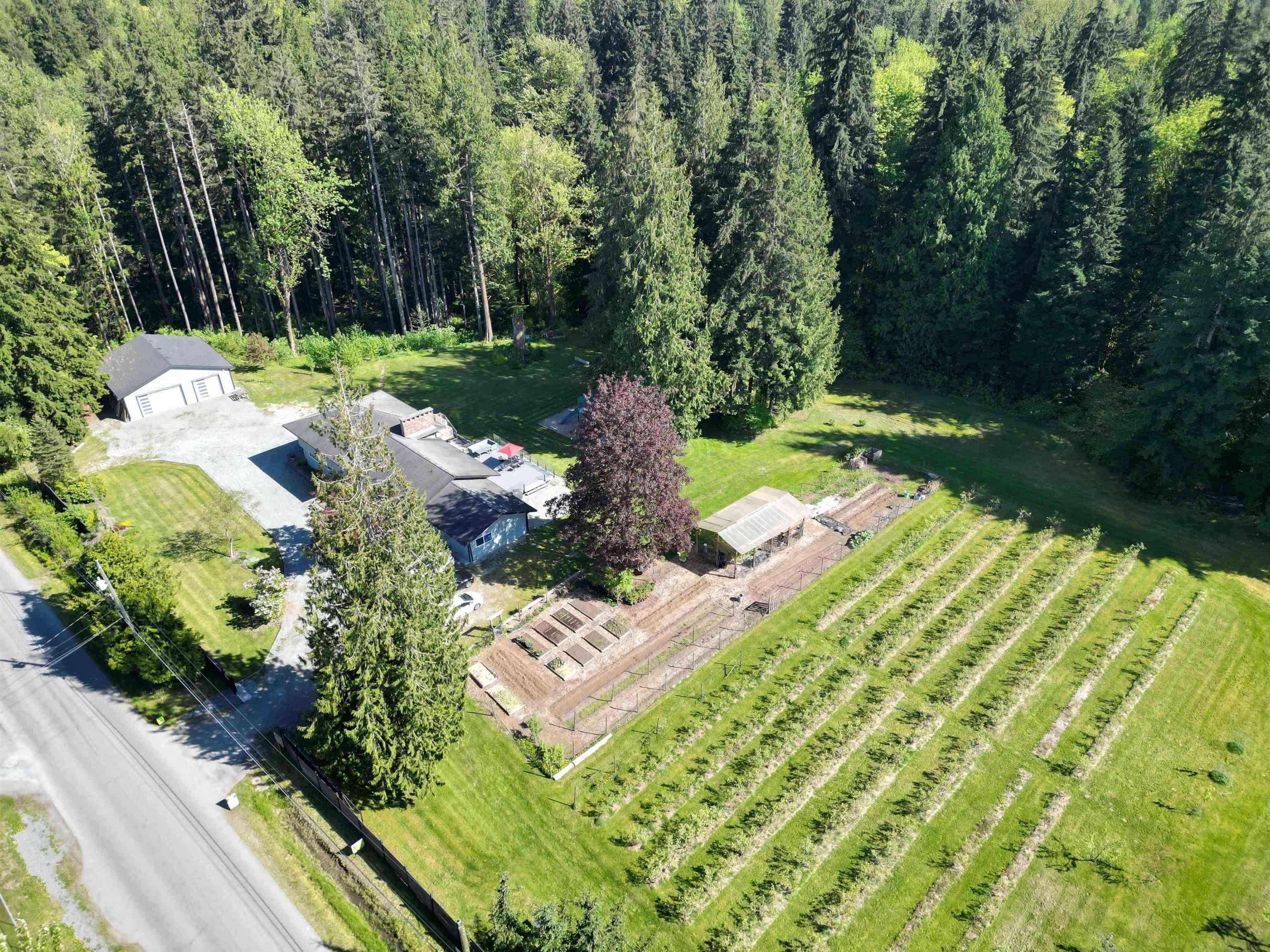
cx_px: 635
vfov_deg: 56.8
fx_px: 881
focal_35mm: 24
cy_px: 476
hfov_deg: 71.6
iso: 100
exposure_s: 1/1250
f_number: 1.7
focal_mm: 6.72
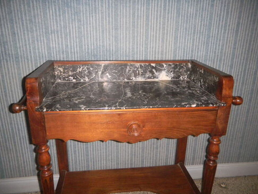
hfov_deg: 61.7
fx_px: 216
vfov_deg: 48.2
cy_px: 96
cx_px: 128
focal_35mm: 29
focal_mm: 5
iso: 400
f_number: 3.9
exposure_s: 1/30
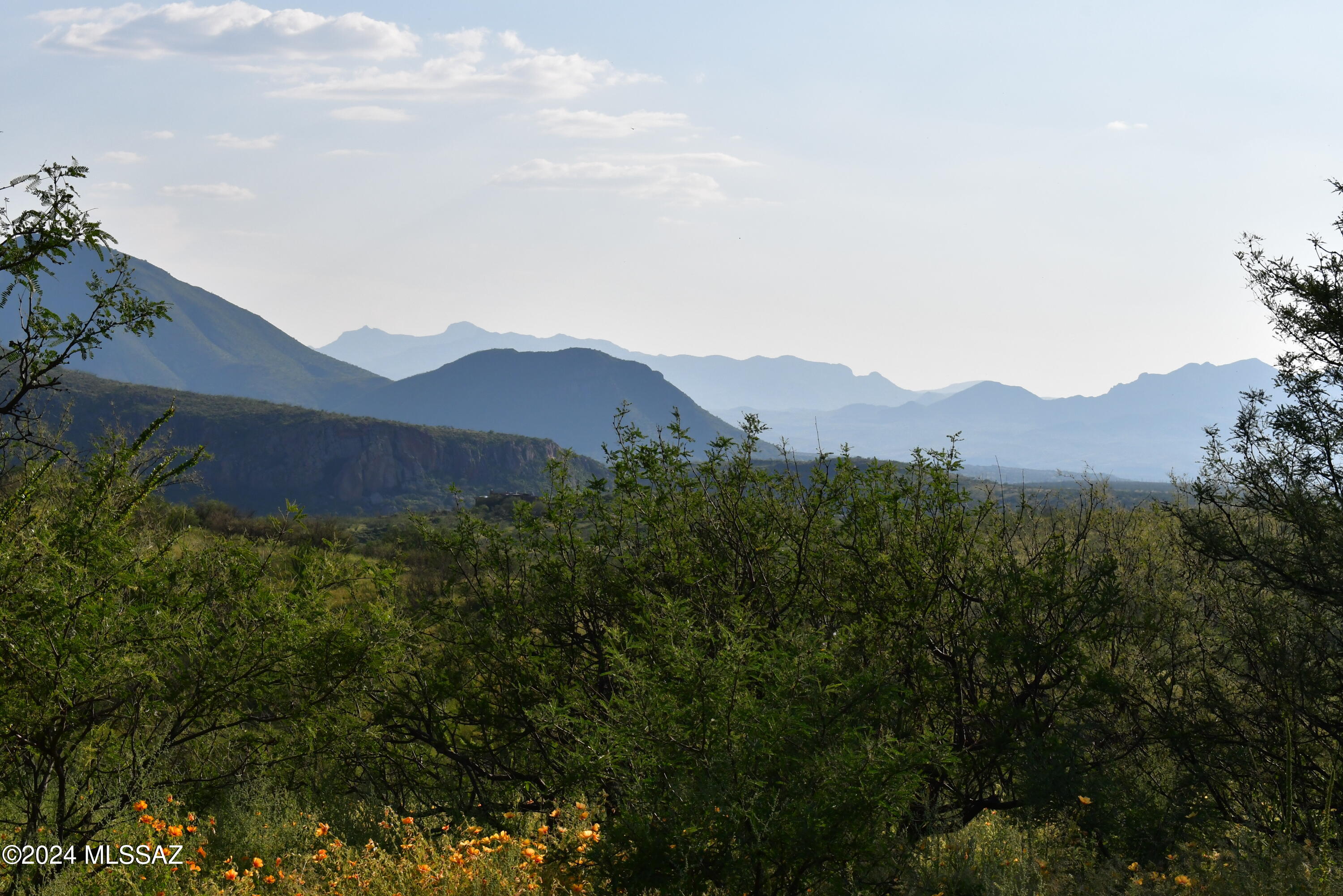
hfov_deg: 24.8
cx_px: 672
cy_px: 448
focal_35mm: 82
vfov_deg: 16.7
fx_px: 3059
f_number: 14
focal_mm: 55
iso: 800
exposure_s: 1/1600
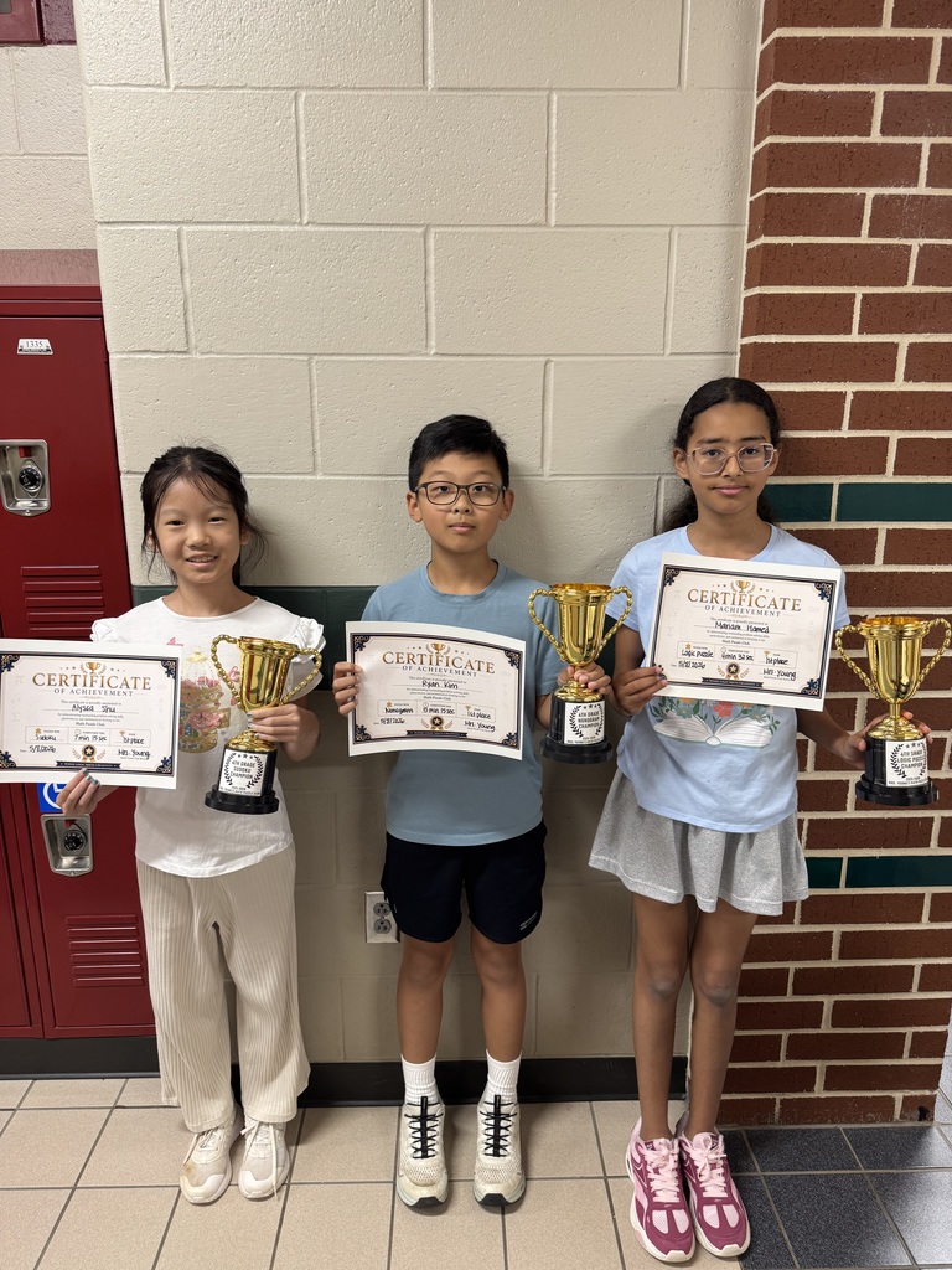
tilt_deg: -14.4
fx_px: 880
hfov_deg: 56.8
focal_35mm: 24
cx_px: 476
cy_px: 635
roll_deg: +0.7
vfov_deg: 71.6
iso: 125
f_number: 1.78
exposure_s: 1/60
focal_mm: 6.76
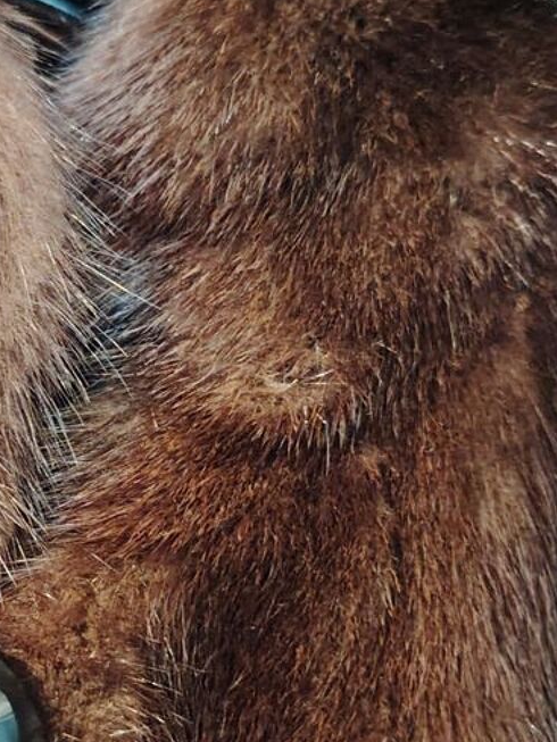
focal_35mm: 49
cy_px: 427
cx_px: 36
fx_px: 1051
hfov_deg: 28.3
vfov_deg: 38.8
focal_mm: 5.25
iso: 7872
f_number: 1.75
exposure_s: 1/16.7
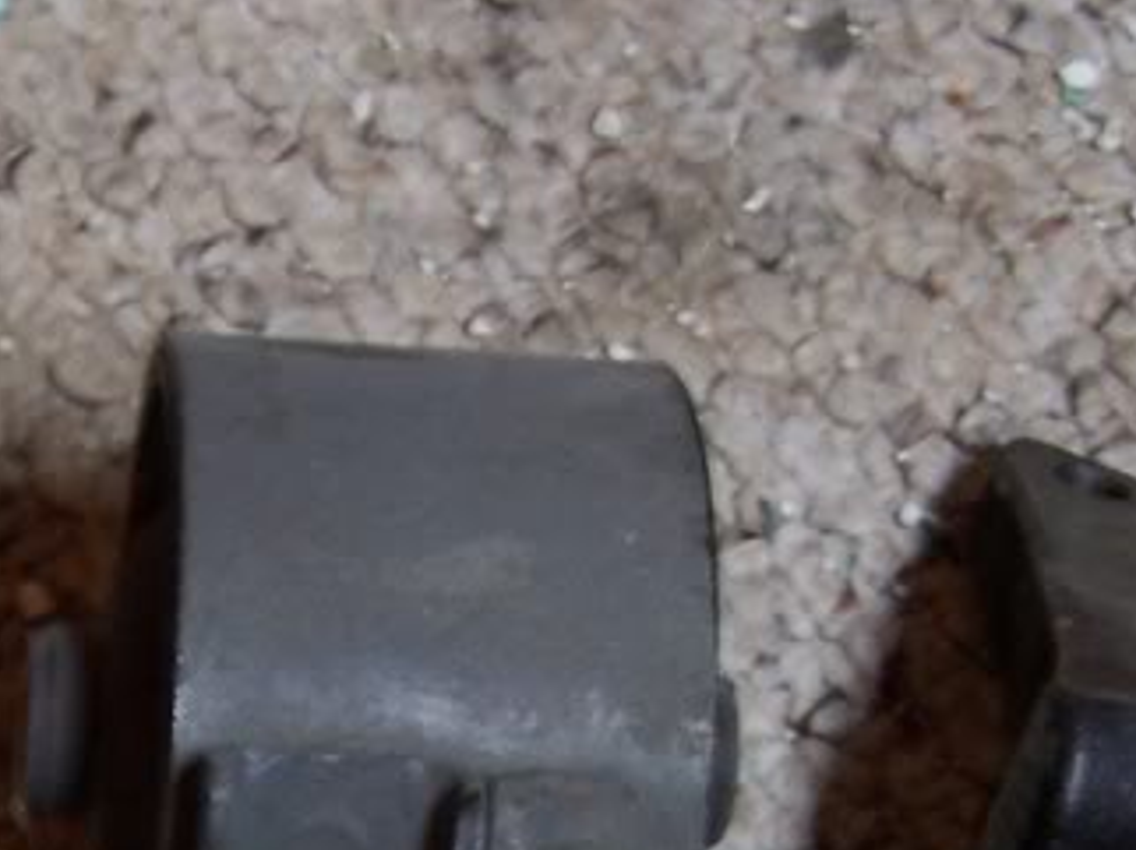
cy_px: 1009
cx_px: -28
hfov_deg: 15.9
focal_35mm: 121
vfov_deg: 12.0
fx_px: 3968
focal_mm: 6.3
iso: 80
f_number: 2.8
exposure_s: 1/8
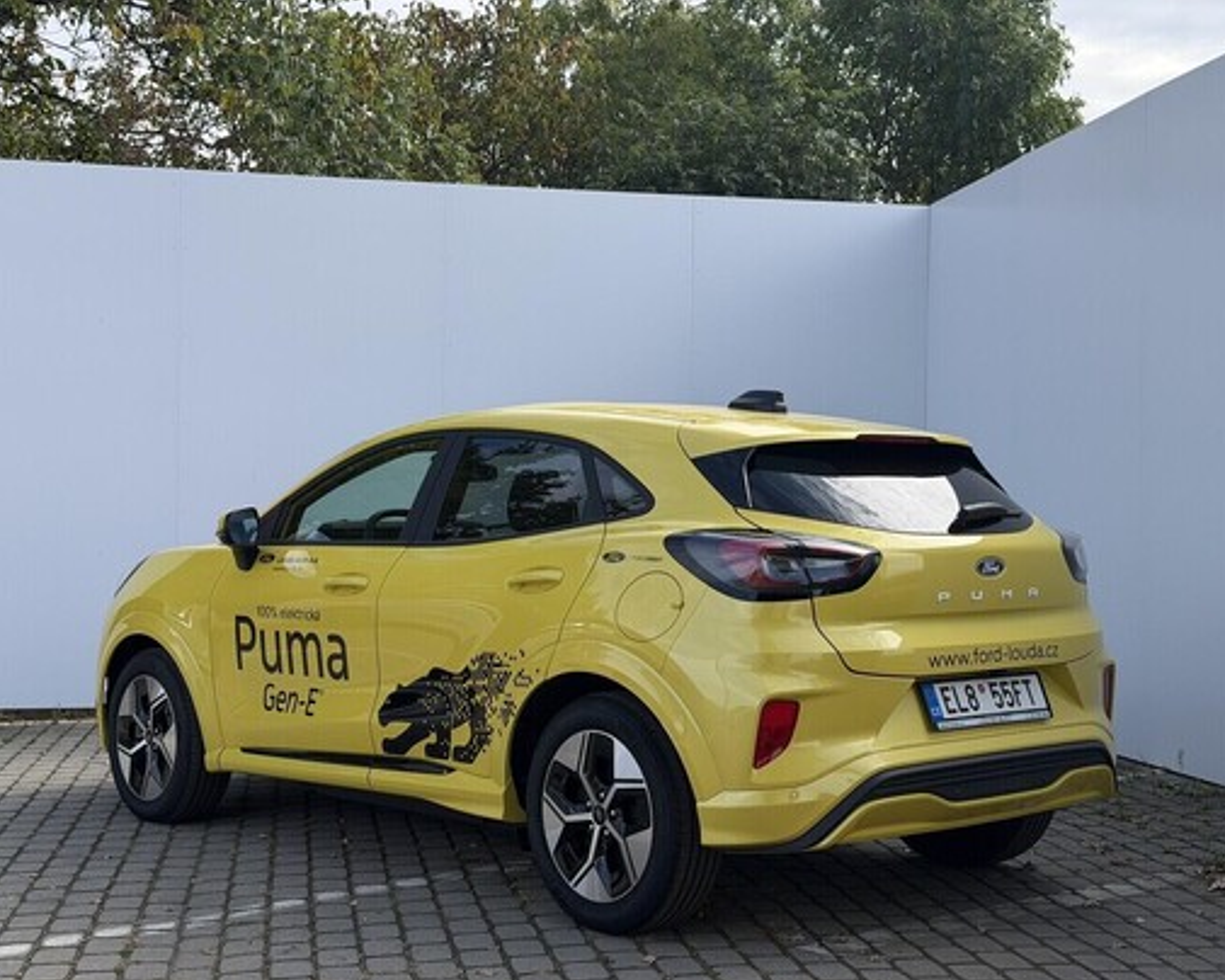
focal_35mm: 51
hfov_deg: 36.7
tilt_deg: +1.4
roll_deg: -0.1
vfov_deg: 29.7
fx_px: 1849
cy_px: 498
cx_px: 626
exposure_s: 1/2033
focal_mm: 6.76
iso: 64
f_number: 1.78
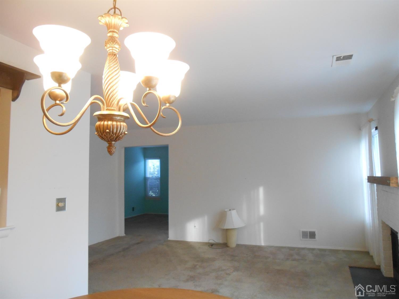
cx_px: 200
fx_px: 300
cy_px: 150
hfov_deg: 67.3
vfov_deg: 53.0
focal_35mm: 26
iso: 320
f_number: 3.5
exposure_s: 1/30
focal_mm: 4.6
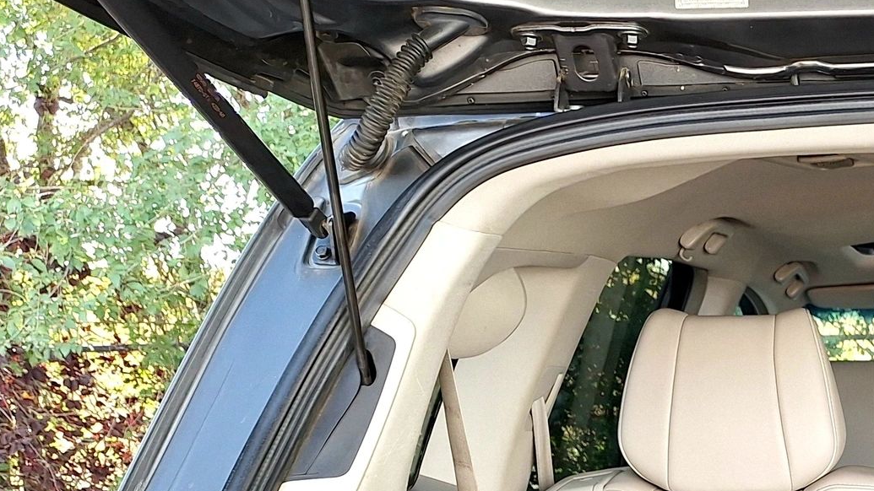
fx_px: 1437
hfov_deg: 29.0
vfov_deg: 17.9
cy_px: 679
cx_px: 1060
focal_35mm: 62
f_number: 1.8
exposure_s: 1/143
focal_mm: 5.54
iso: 40
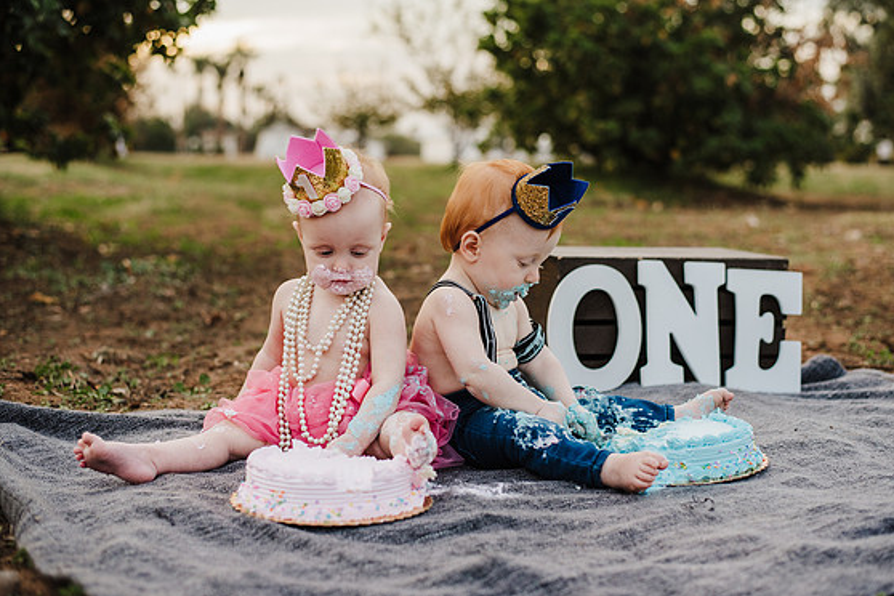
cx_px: 461
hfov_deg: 38.2
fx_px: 1291
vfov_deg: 26.0
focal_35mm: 52
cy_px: 297
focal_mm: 50
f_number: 2.8
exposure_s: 1/500
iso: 400
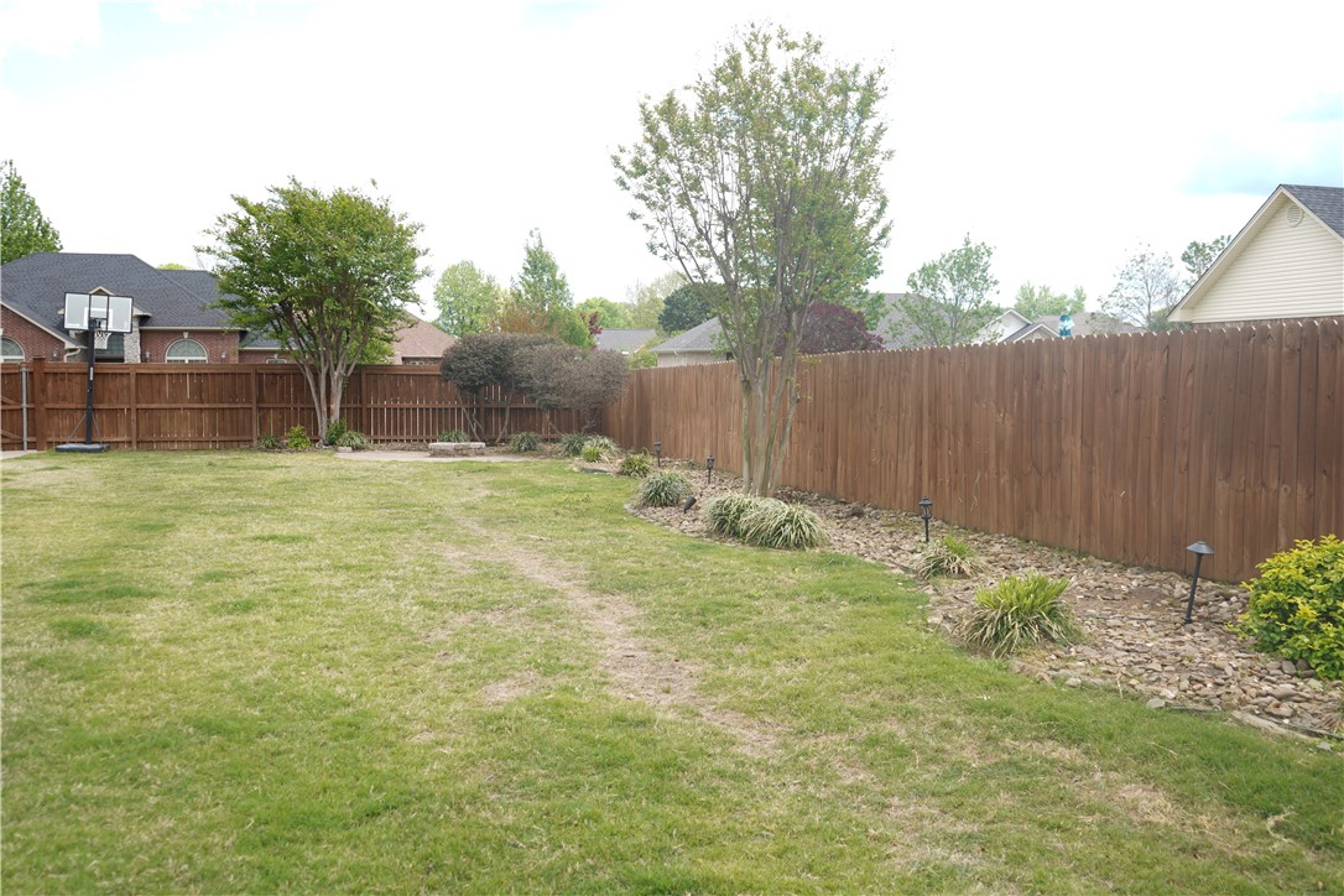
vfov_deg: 42.3
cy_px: 448
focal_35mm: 31
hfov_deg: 60.3
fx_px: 1157
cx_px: 672
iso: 64
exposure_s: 1/160
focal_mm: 31
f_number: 4.5
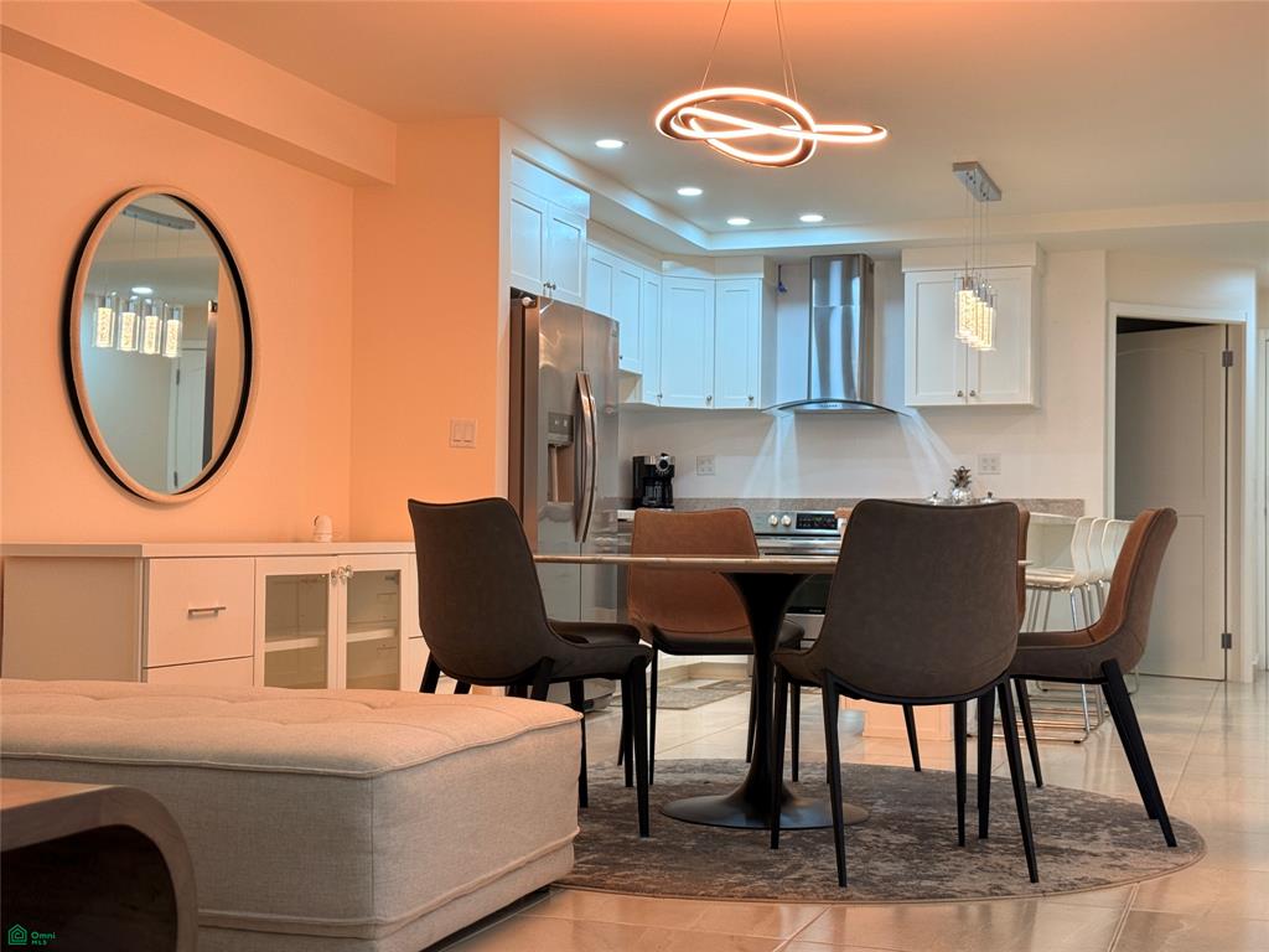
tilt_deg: +1.9
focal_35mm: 48
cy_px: 476
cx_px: 634
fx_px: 1760
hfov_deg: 39.7
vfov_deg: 30.3
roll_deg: -0.7
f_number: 1.78
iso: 80
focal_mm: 6.76
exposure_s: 1/60
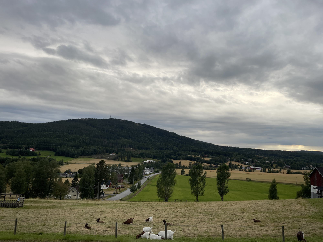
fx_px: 243
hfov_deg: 67.3
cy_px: 121
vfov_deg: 53.1
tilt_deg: +6.1
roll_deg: -3.0
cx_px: 162
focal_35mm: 26
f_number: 1.6
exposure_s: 1/182
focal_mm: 4.2
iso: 32
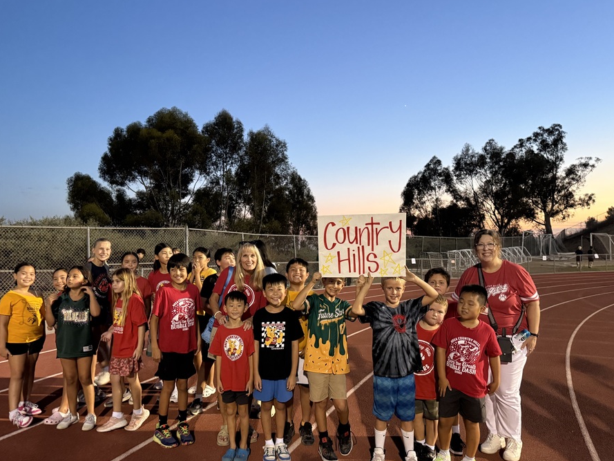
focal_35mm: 27
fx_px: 479
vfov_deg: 51.4
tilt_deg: +0.7
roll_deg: -0.5
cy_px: 240
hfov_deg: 65.2
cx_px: 287
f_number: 1.78
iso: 800
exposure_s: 1/40
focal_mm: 6.76
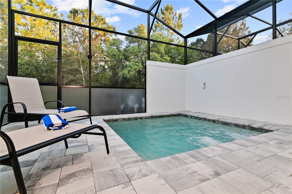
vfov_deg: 73.6
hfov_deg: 96.8
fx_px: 130
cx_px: 146
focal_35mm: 16
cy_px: 97
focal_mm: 16
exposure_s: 1/15
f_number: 8
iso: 160
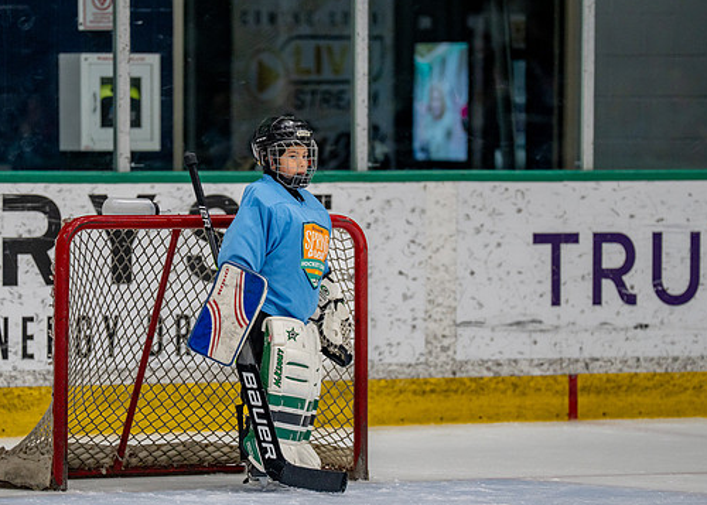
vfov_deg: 4.3
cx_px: 262
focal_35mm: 334
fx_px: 6706
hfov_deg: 6.0
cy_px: 281
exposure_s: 1/1250
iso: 800
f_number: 2.8
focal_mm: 200
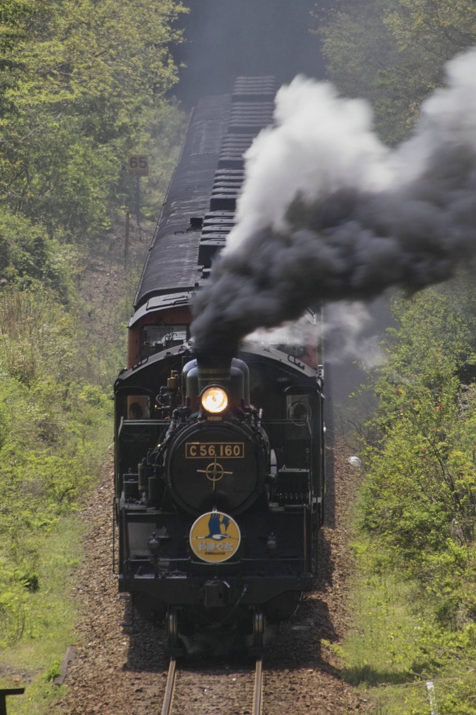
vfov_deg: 3.0
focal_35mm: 680
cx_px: 238
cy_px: 358
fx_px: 13488
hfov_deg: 2.0
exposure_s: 1/45
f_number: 8
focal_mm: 400
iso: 100
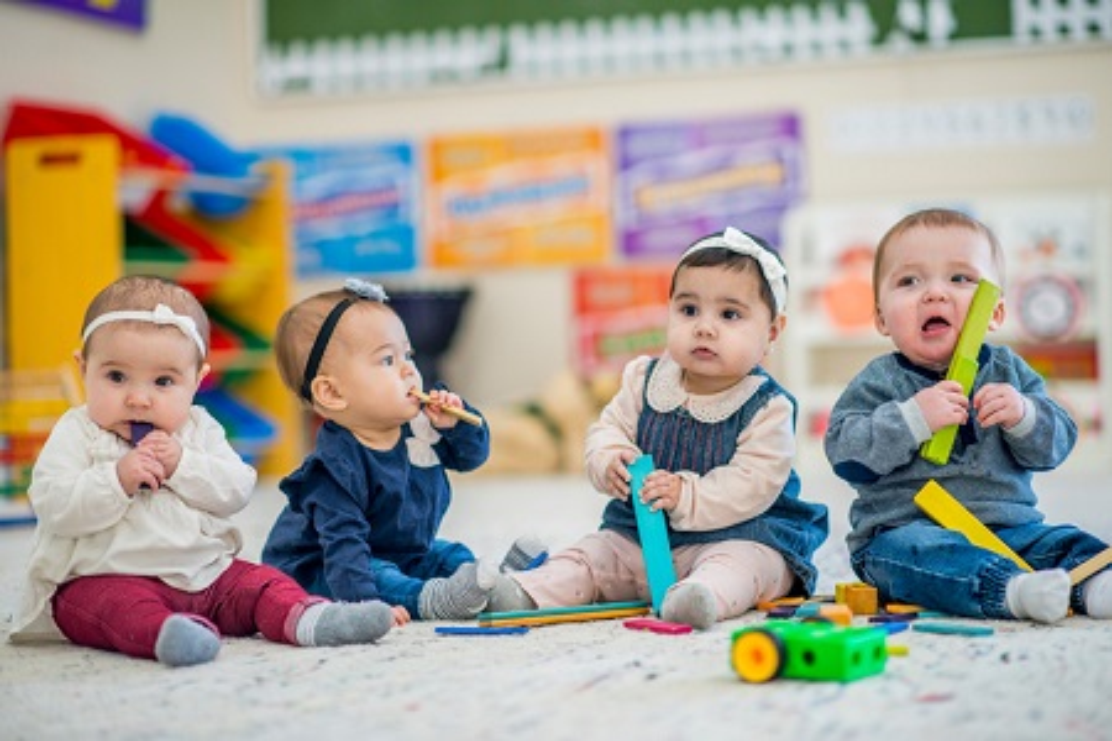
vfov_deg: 16.1
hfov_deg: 23.9
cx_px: 556
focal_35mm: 85
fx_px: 2625
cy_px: 370
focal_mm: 85
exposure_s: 1/200
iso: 125
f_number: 1.8
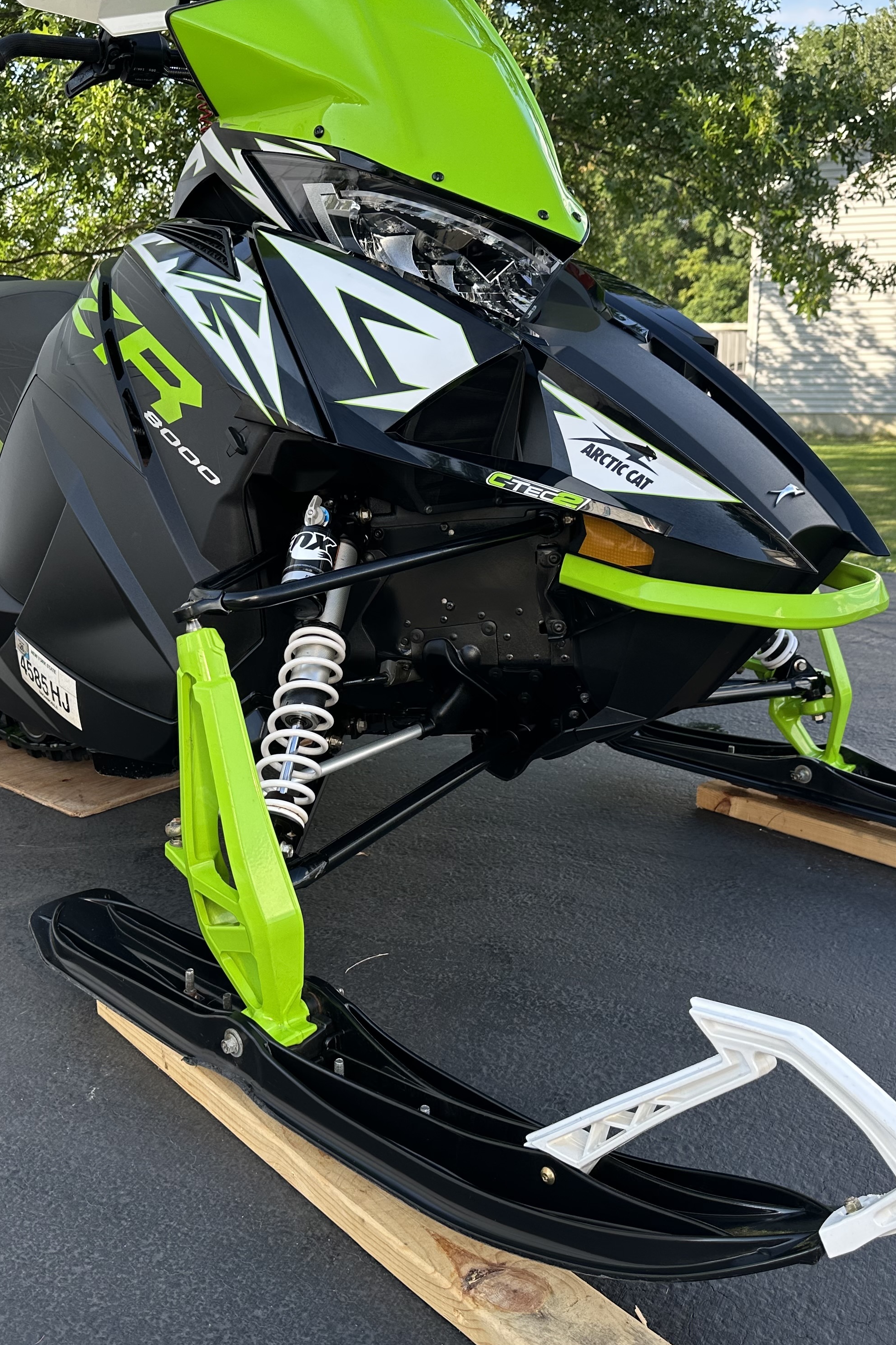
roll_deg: +2.2
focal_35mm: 34
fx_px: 1269
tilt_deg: -16.6
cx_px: 427
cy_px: 683
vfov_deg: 55.8
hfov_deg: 38.9
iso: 80
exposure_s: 1/623
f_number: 1.78
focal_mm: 6.86
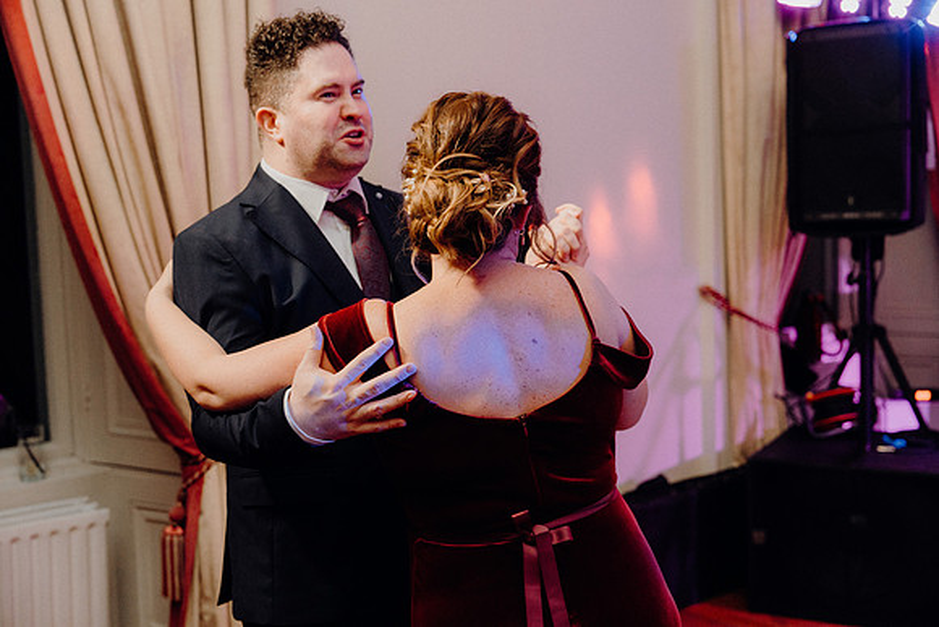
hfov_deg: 42.7
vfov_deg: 29.3
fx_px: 1200
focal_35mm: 46
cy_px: 314
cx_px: 470
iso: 2500
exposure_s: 1/160
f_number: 3.5
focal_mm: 46
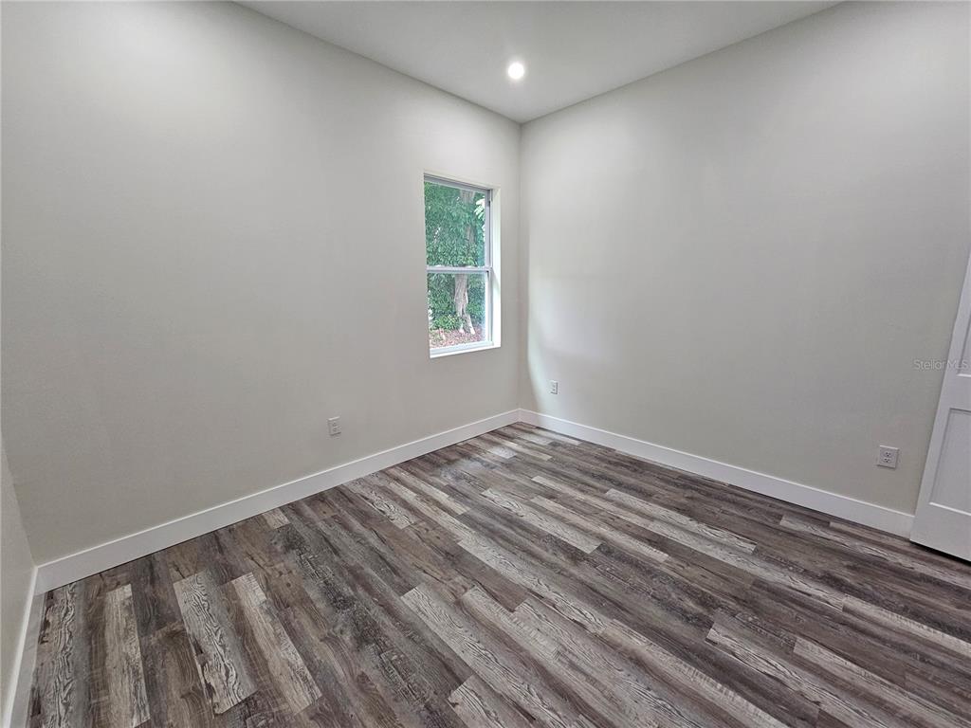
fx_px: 365
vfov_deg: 89.9
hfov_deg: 106.2
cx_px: 486
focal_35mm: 13
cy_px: 364
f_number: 2.2
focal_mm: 2.2
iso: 160
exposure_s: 1/60
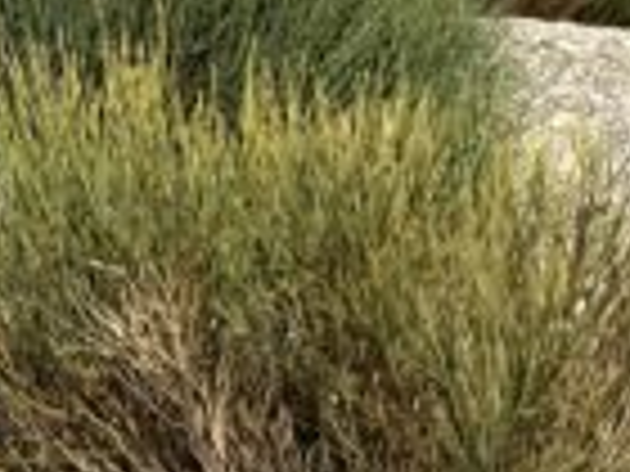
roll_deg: +1.2
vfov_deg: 7.0
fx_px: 3731
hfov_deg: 8.9
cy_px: -436
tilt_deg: -0.3
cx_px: -783
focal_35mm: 205
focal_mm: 3.99
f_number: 1.8
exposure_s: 1/3247
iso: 32
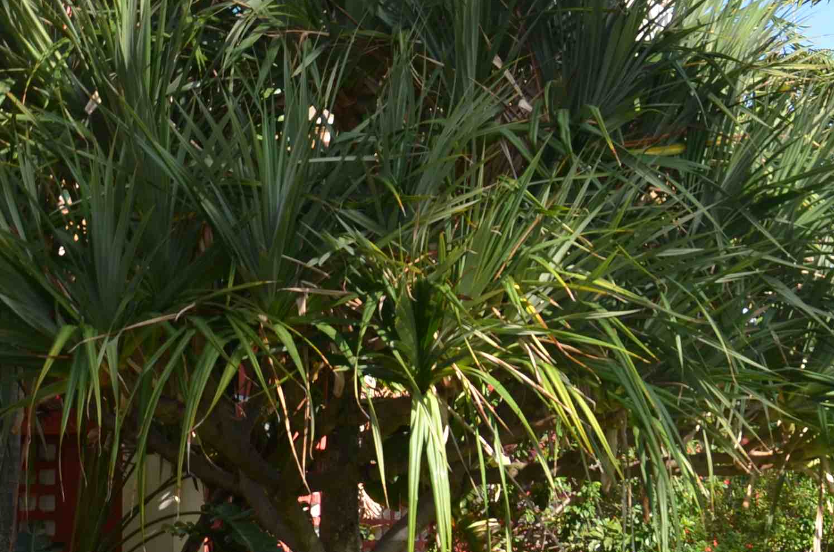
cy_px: 511
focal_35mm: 89
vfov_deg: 15.1
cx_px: 870
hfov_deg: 21.9
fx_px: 2057
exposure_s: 1/250
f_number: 4.5
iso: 100
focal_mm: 24
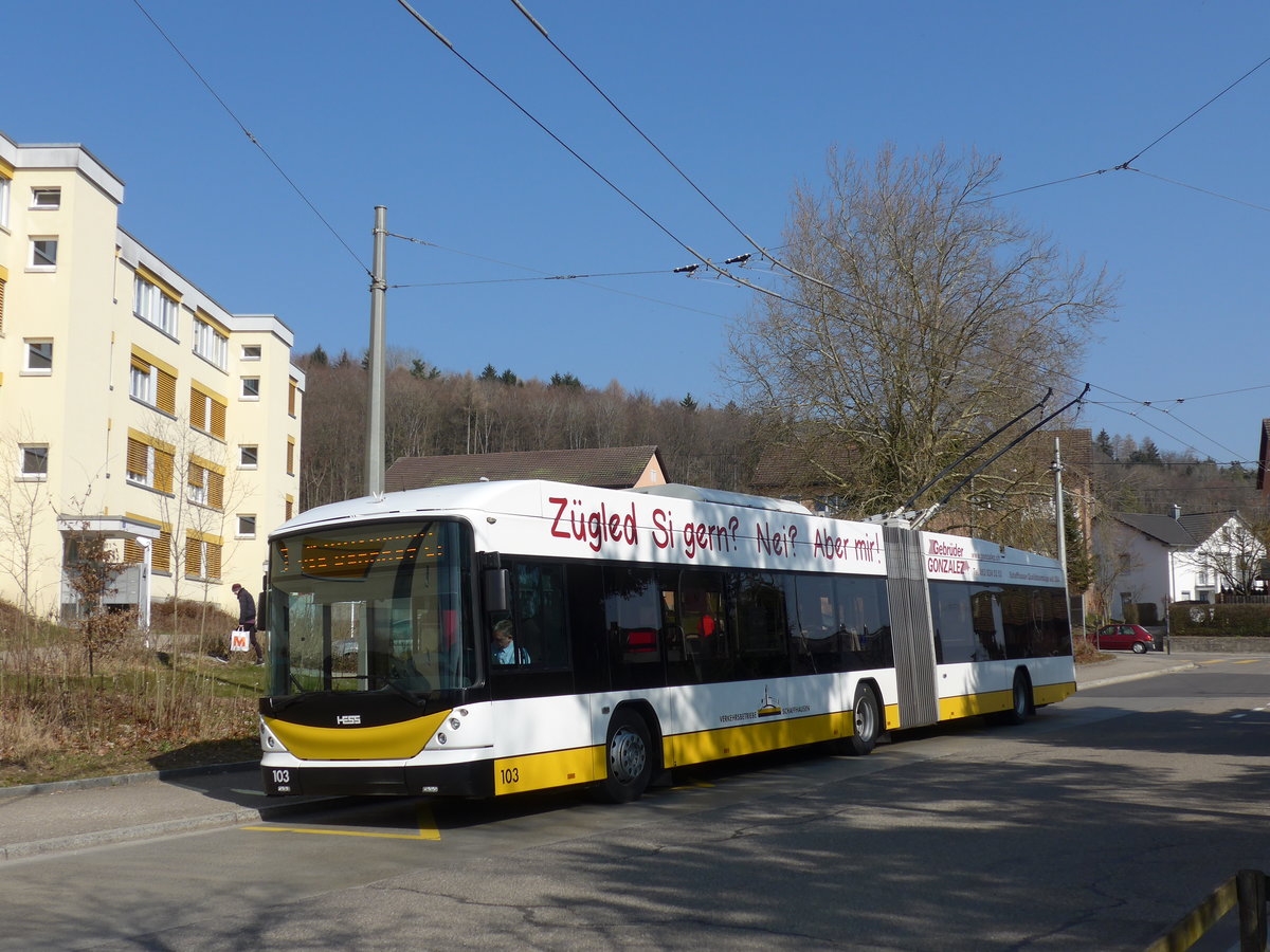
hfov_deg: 45.8
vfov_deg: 35.1
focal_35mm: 41
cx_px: 635
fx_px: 1504
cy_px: 476
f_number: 3.2
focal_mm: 8.4
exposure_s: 1/2000
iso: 80
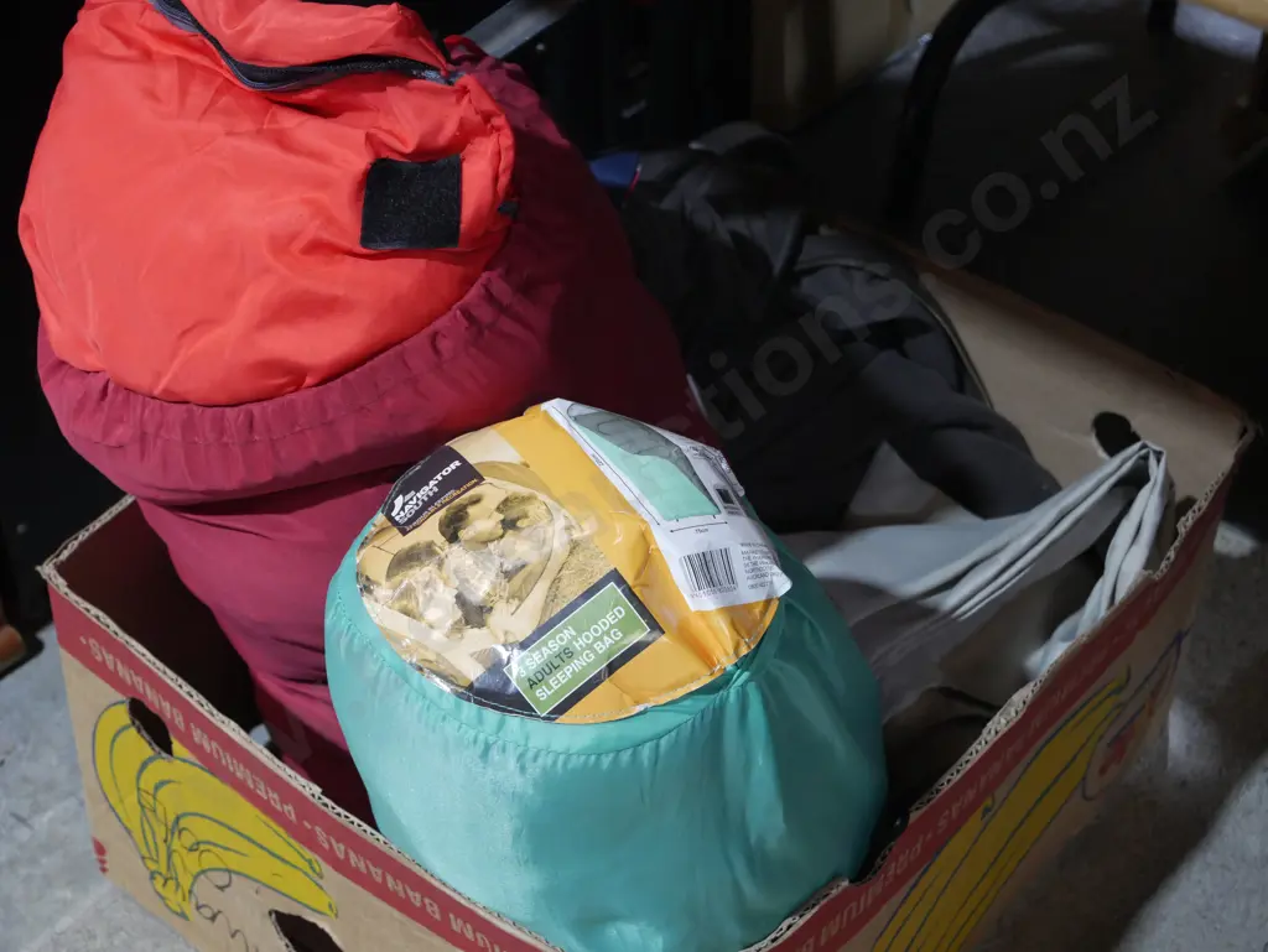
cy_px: 476
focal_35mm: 60
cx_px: 634
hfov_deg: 32.2
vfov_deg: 24.4
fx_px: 2199
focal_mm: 30
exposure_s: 1/60
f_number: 5.4
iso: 1600
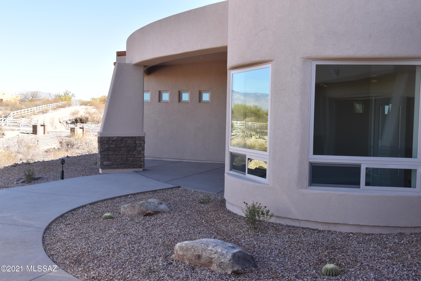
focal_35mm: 42
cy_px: 140
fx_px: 491
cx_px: 210
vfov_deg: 31.9
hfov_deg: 46.4
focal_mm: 28
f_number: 9
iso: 400
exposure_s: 1/320
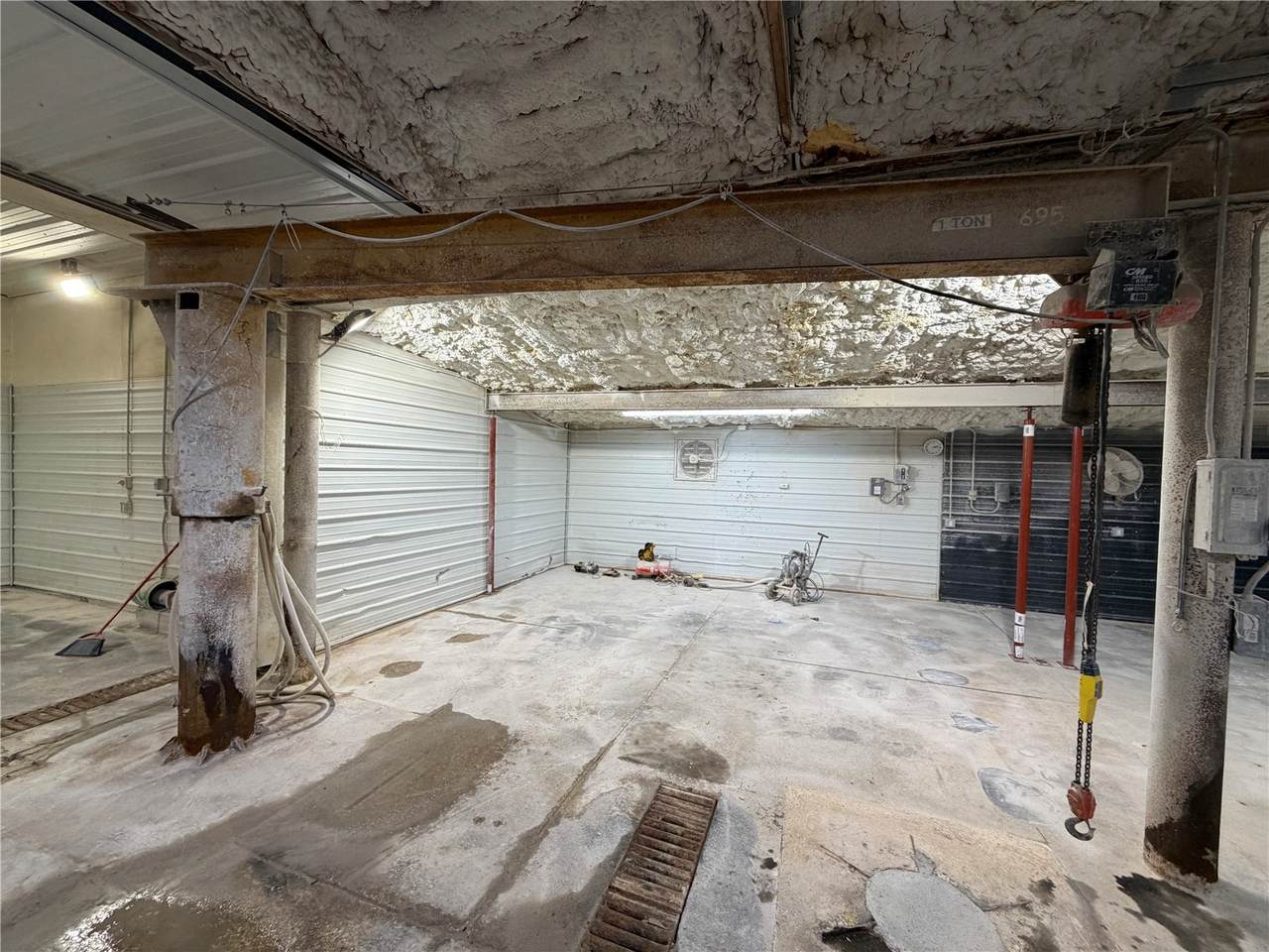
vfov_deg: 85.7
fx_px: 513
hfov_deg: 102.1
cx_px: 634
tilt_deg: -0.3
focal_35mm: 14
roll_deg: -1.4
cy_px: 476
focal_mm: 2.22
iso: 125
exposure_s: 1/120
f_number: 2.2
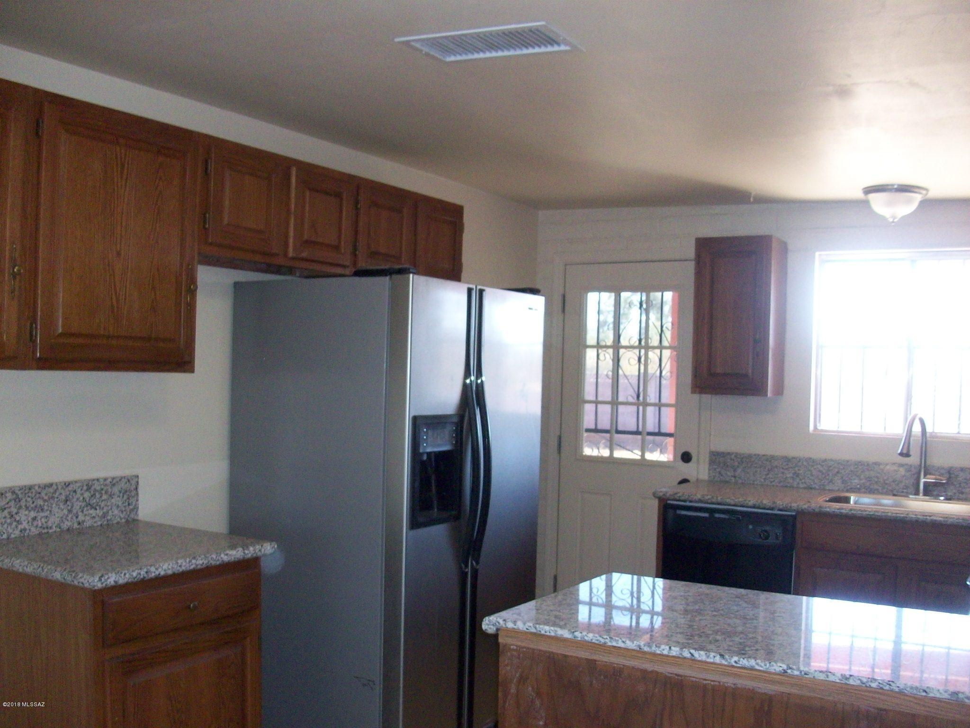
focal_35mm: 34
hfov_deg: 54.0
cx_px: 485
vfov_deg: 41.8
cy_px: 364
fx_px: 953
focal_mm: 5.7
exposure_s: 1/60
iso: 200
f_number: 2.8
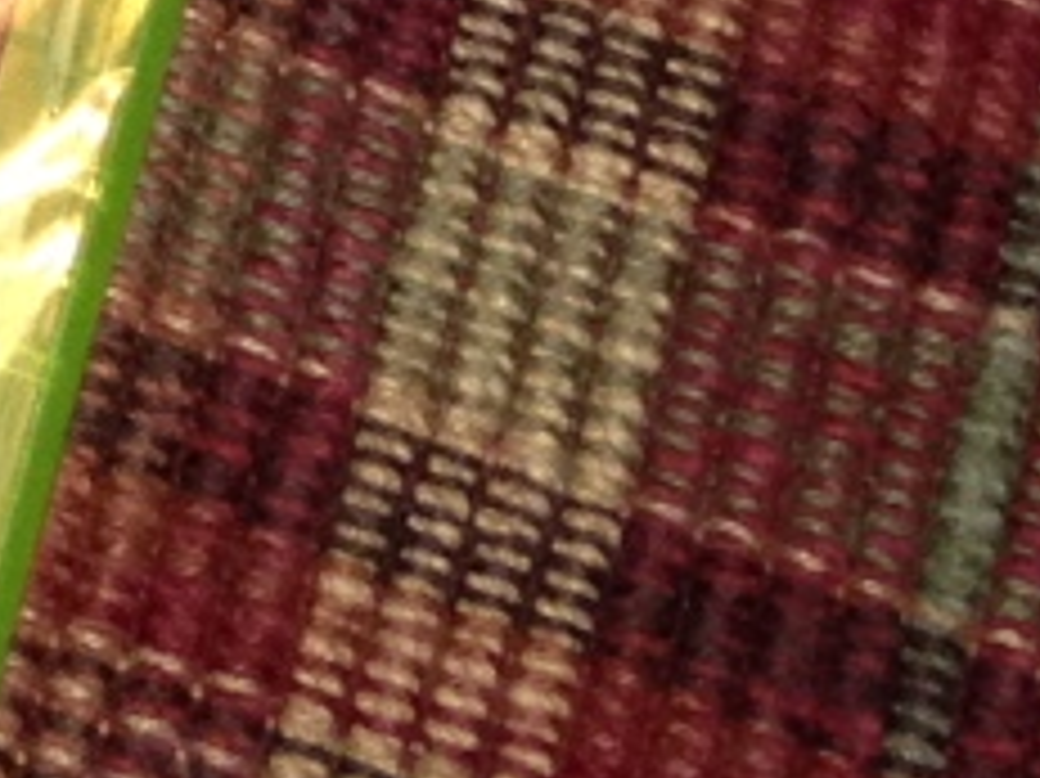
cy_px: -1628
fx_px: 6997
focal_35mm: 233
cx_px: -1270
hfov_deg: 8.0
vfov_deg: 5.9
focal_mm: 4.13
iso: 160
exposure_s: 1/60
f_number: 2.4
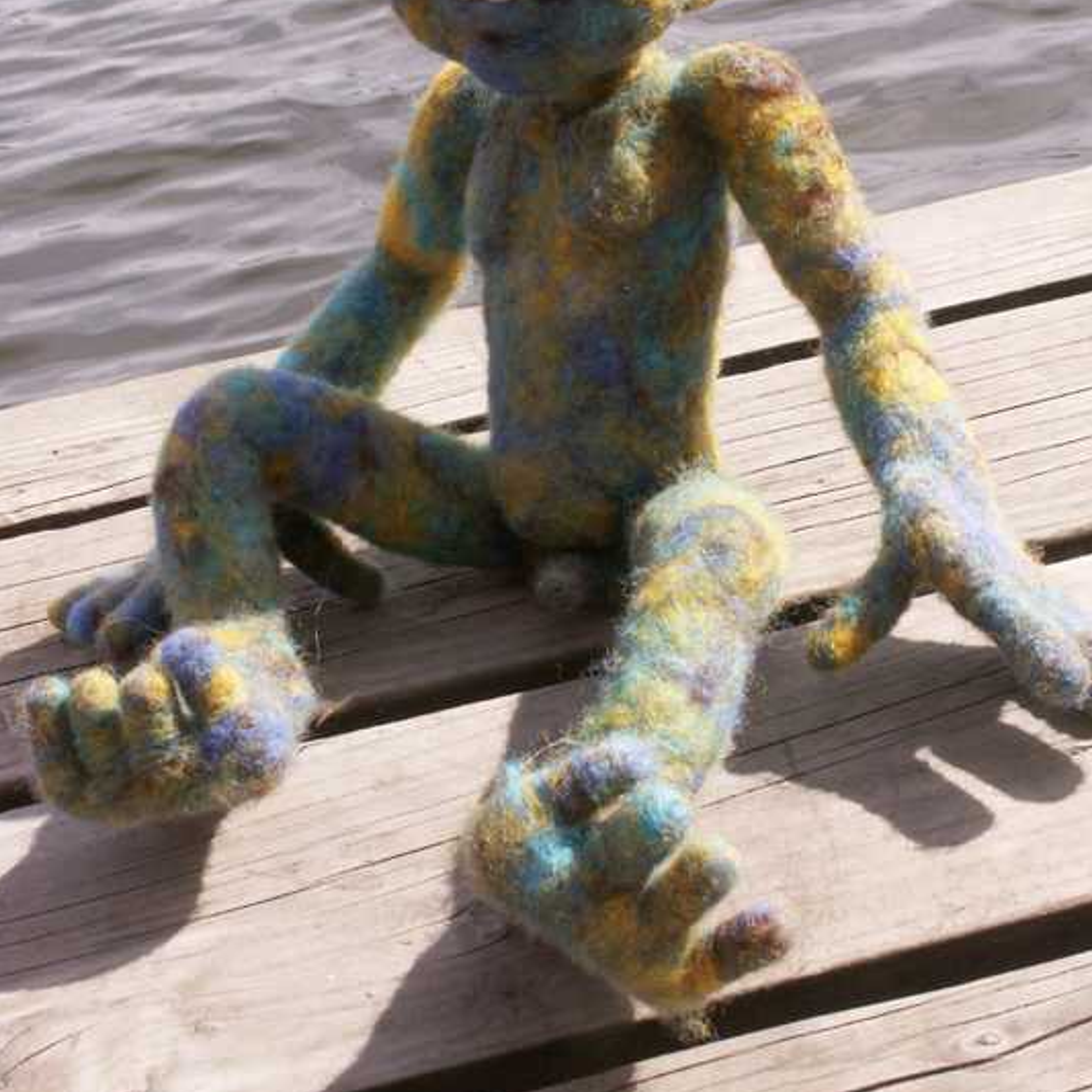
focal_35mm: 73
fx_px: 2605
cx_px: 563
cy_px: 434
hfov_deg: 23.7
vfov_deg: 23.6
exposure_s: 1/160
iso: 50
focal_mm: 9.14
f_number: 7.1
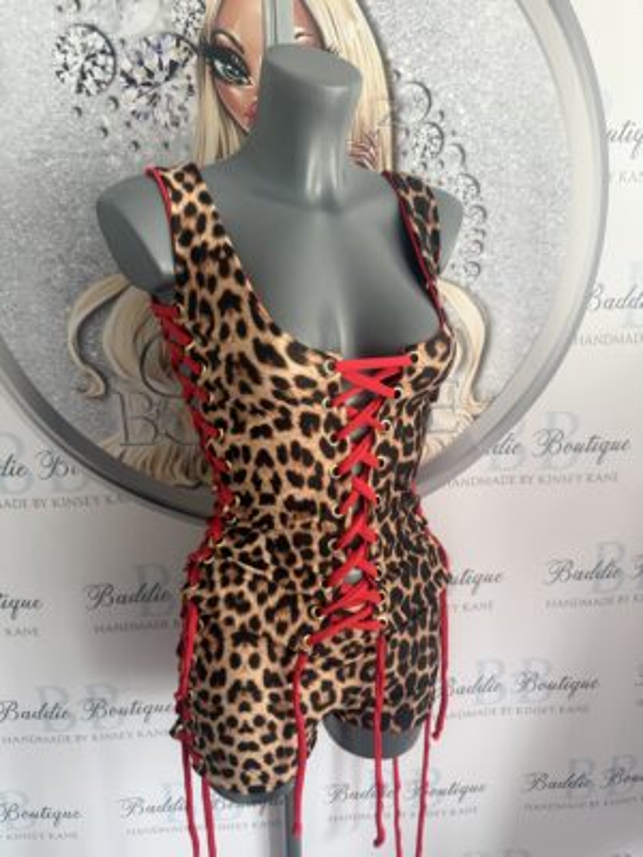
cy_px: 428
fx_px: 594
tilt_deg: -15.2
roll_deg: +0.5
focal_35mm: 24
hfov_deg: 56.8
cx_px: 322
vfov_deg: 71.6
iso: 640
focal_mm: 6.76
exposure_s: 1/60
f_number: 1.78
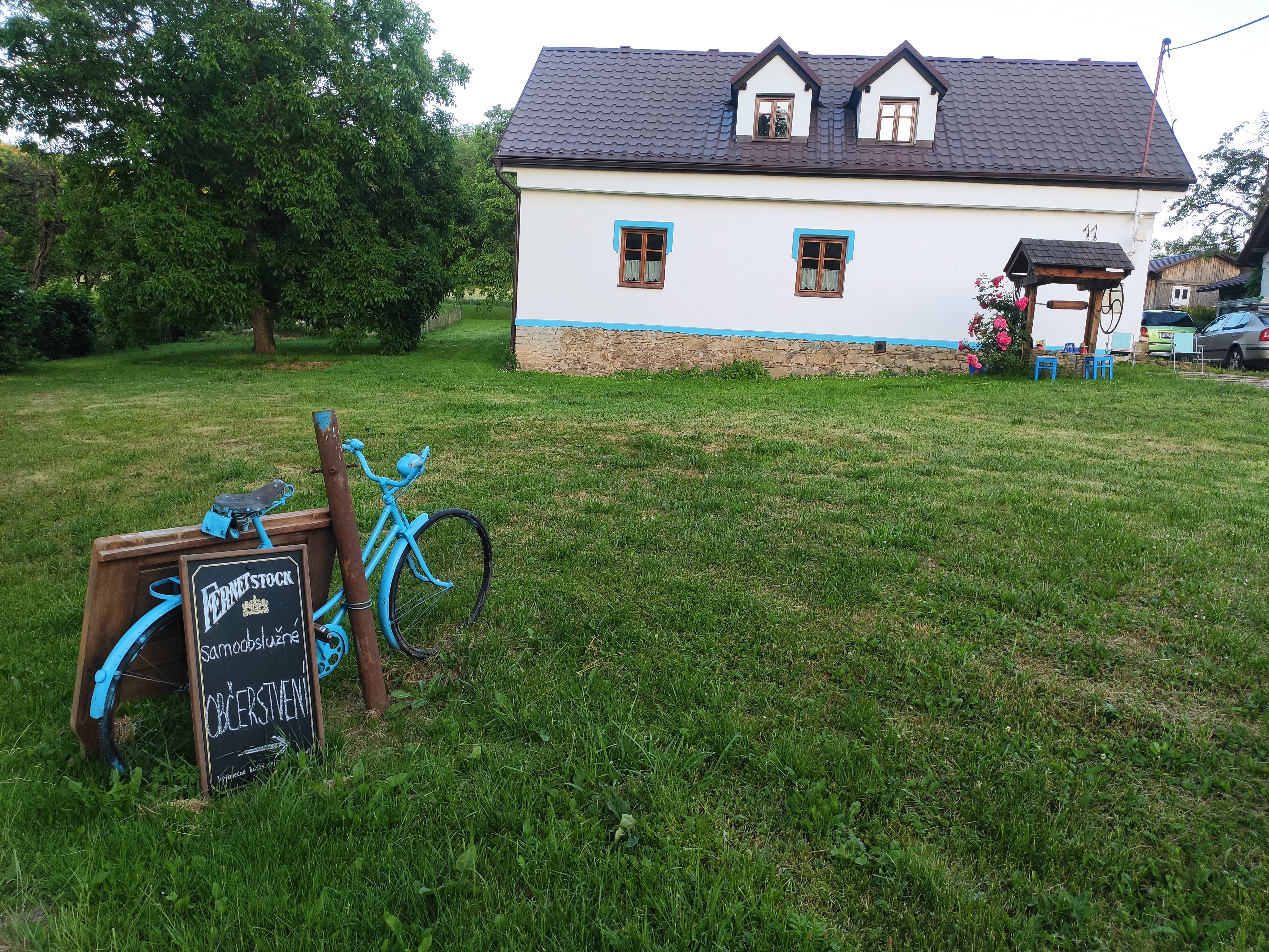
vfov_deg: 53.1
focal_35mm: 26
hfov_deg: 67.3
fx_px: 953
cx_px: 634
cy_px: 476
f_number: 1.75
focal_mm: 4.77
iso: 113
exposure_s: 1/100
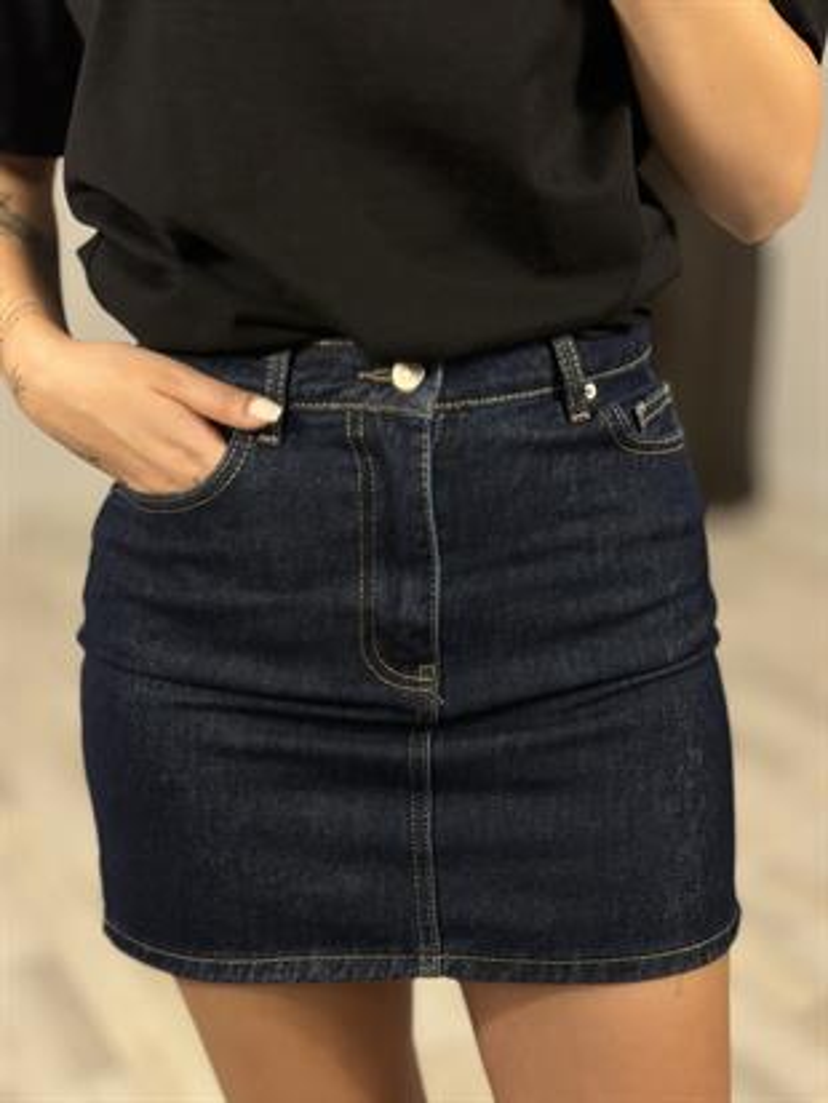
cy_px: 552
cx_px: 414
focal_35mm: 48
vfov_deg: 39.6
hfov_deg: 30.3
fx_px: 1530
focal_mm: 6.86
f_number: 1.78
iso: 125
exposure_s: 1/100
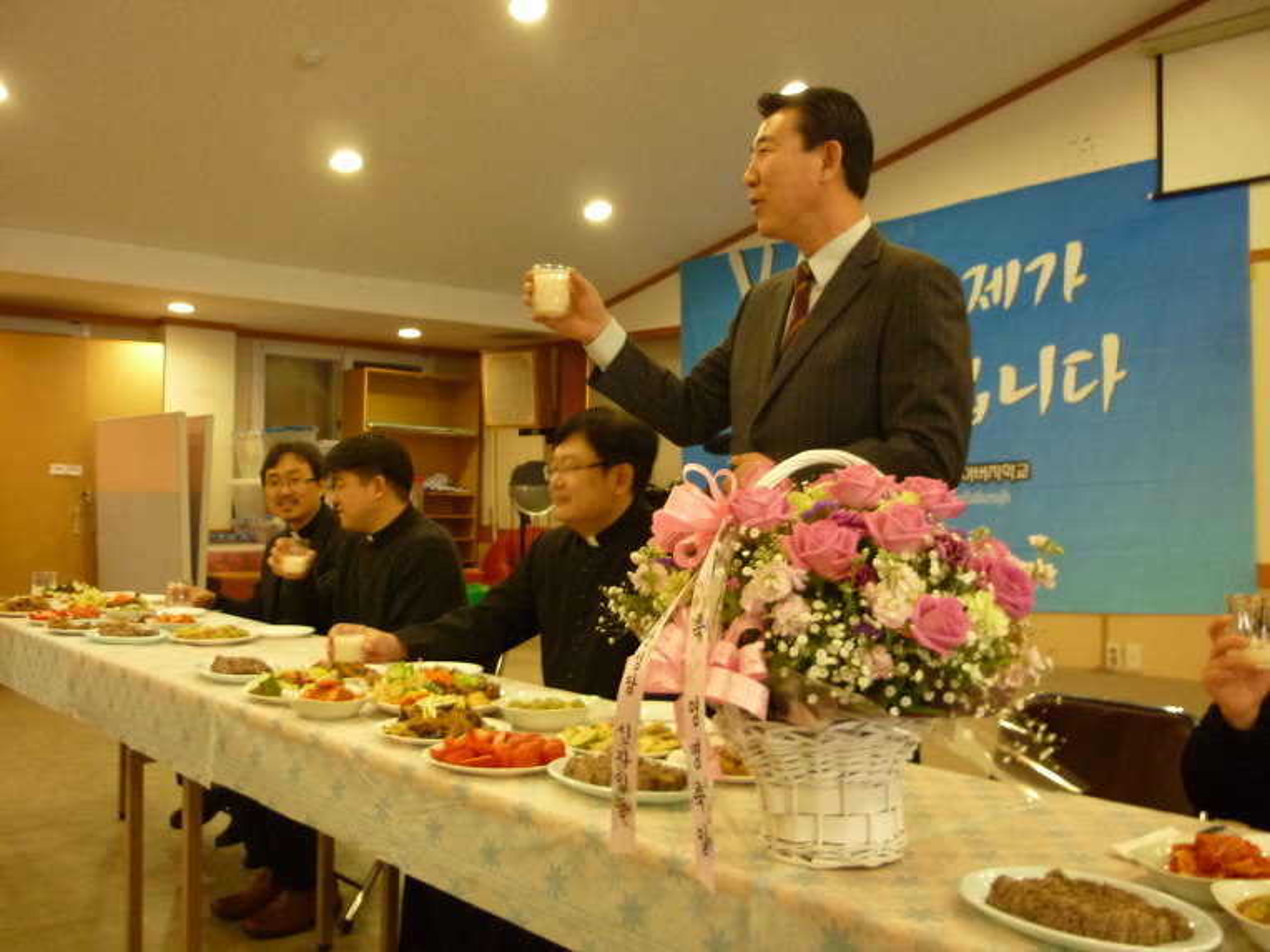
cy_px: 476
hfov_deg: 55.4
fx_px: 1211
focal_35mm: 33
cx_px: 635
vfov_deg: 42.9
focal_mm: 5.5
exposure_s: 1/25
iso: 400
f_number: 2.8
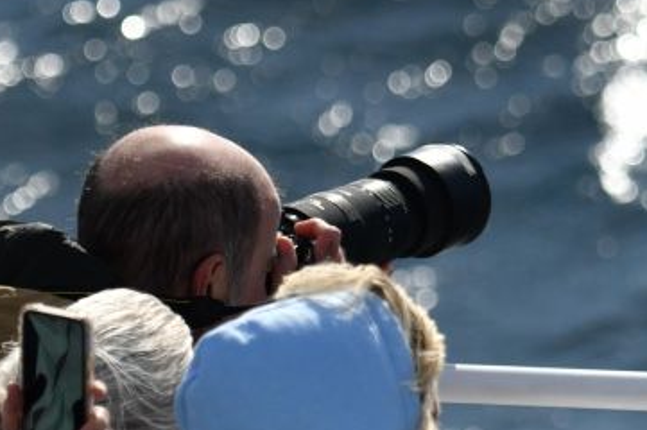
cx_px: 238
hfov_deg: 3.9
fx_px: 9552
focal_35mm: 532
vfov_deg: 2.6
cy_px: 289
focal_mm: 240
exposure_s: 1/8000
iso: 800
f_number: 5.6
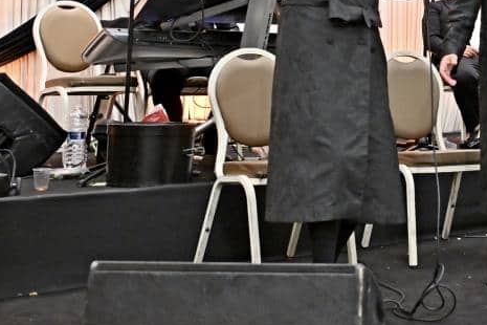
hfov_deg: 29.4
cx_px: 431
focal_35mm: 66
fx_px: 893
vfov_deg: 19.9
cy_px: -16
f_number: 4
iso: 1600
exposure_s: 1/250
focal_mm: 30
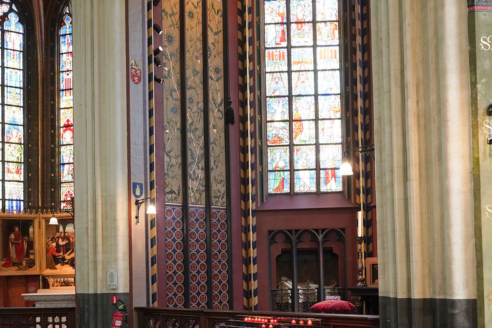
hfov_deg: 46.4
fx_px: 574
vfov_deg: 31.1
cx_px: 253
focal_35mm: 42
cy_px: 259
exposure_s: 1/80
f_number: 4.5
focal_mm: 24
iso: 3200
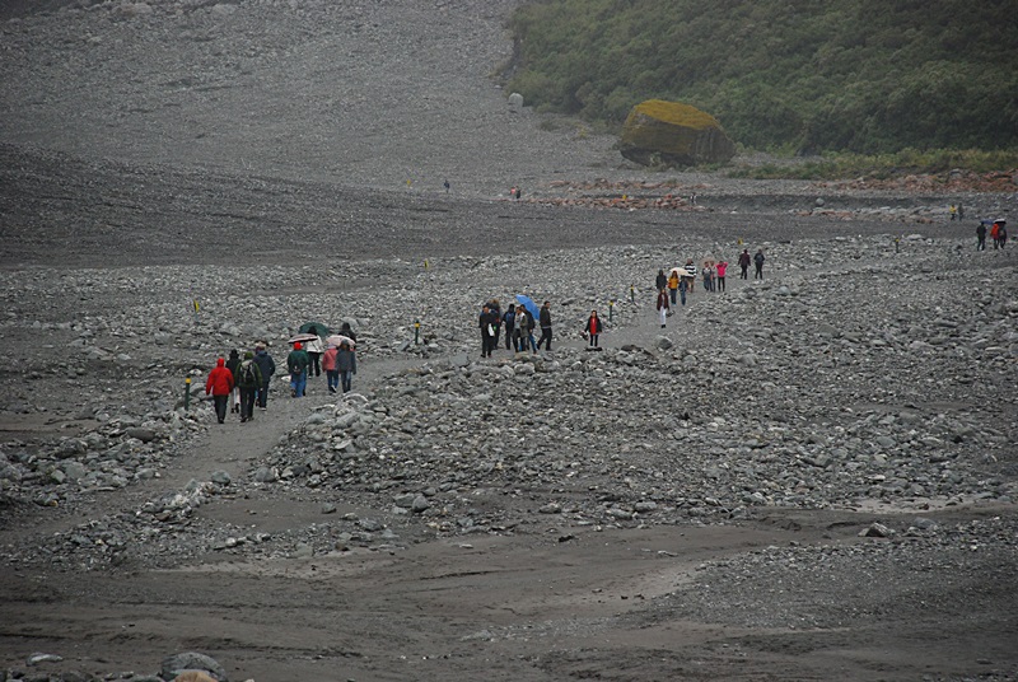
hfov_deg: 10.1
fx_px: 5735
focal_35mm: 202
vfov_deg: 6.8
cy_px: 341
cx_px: 509
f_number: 5.6
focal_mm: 135
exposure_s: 1/800
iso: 400
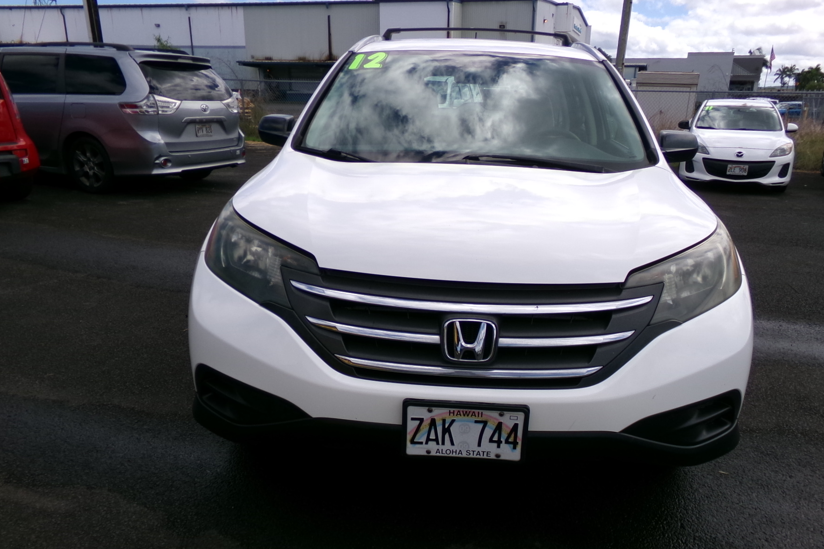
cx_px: 447
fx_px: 664
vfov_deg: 44.7
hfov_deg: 63.6
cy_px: 327
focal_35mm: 29
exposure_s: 1/900
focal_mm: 4.3
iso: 100
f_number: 3.7
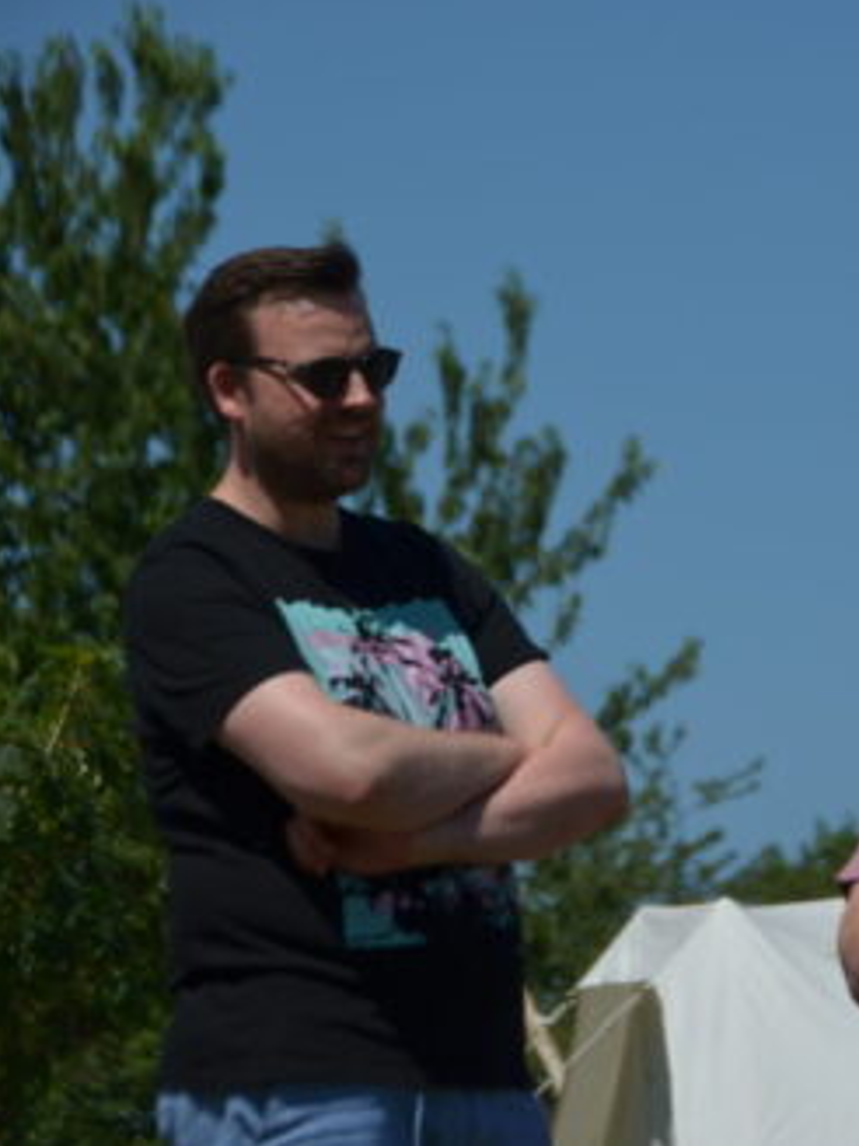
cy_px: 571
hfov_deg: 5.6
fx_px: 8702
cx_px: 629
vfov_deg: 7.5
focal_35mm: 263
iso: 100
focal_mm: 120
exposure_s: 1/1250
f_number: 6
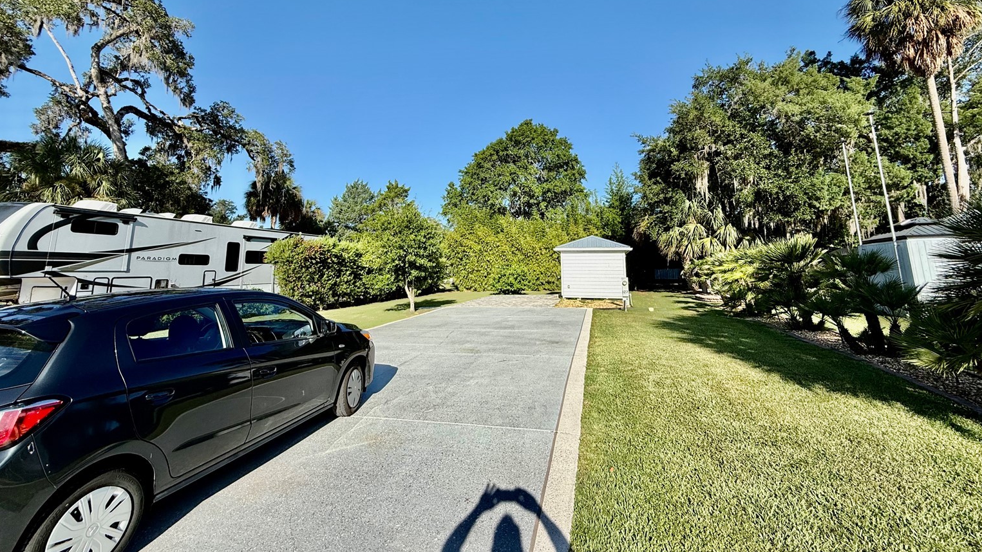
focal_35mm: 16
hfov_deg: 99.4
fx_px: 417
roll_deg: +0.4
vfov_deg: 65.9
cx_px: 491
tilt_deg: +9.2
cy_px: 202
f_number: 2.2
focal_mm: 2.22
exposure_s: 1/1745
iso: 50
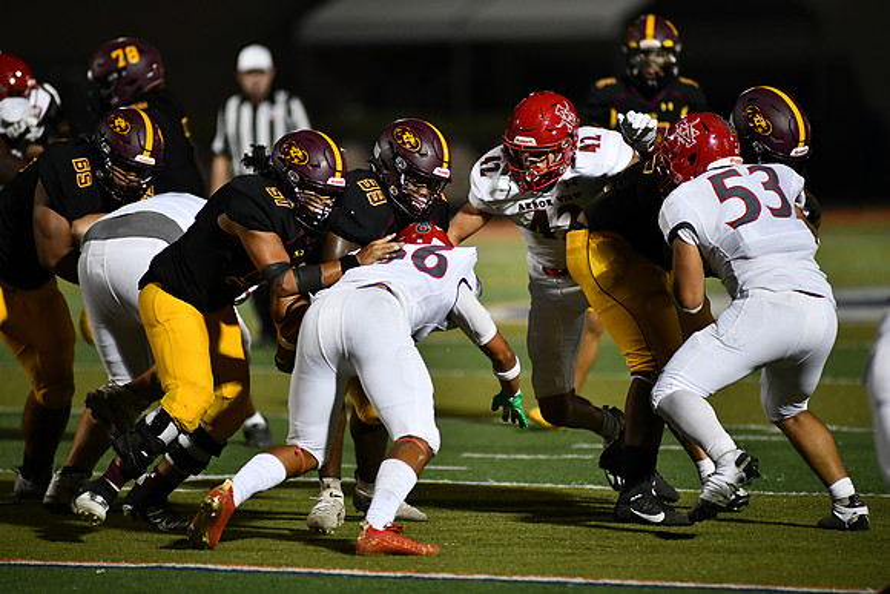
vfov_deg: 4.6
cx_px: 445
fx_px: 7418
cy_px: 297
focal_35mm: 300
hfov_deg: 6.9
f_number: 2.8
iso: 2000
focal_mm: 300
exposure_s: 1/1000
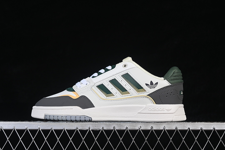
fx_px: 469
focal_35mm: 75
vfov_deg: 18.2
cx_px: 112
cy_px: 75
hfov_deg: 27.0
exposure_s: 1/80
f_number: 8
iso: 160
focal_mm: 50
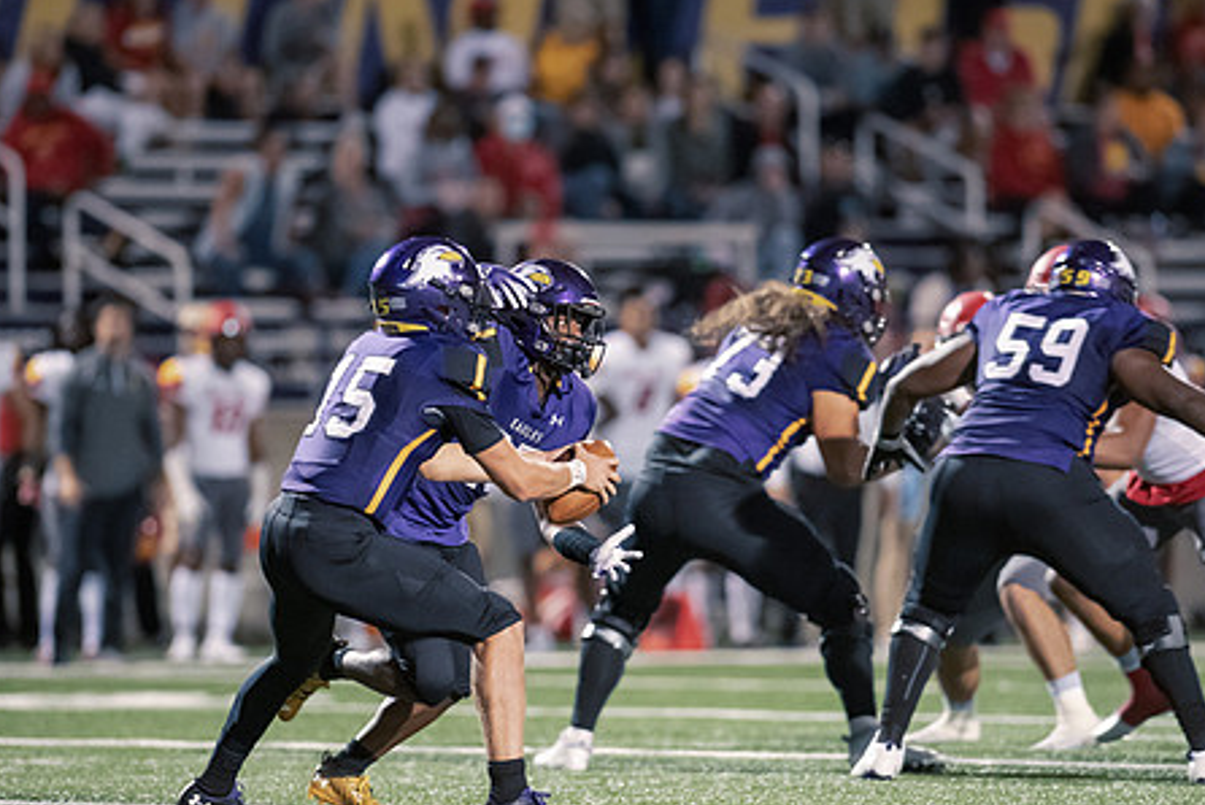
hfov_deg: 5.3
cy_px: 423
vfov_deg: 3.5
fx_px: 13062
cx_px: 594
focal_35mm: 390
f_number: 2.8
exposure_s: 1/400
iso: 6400
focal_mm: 300
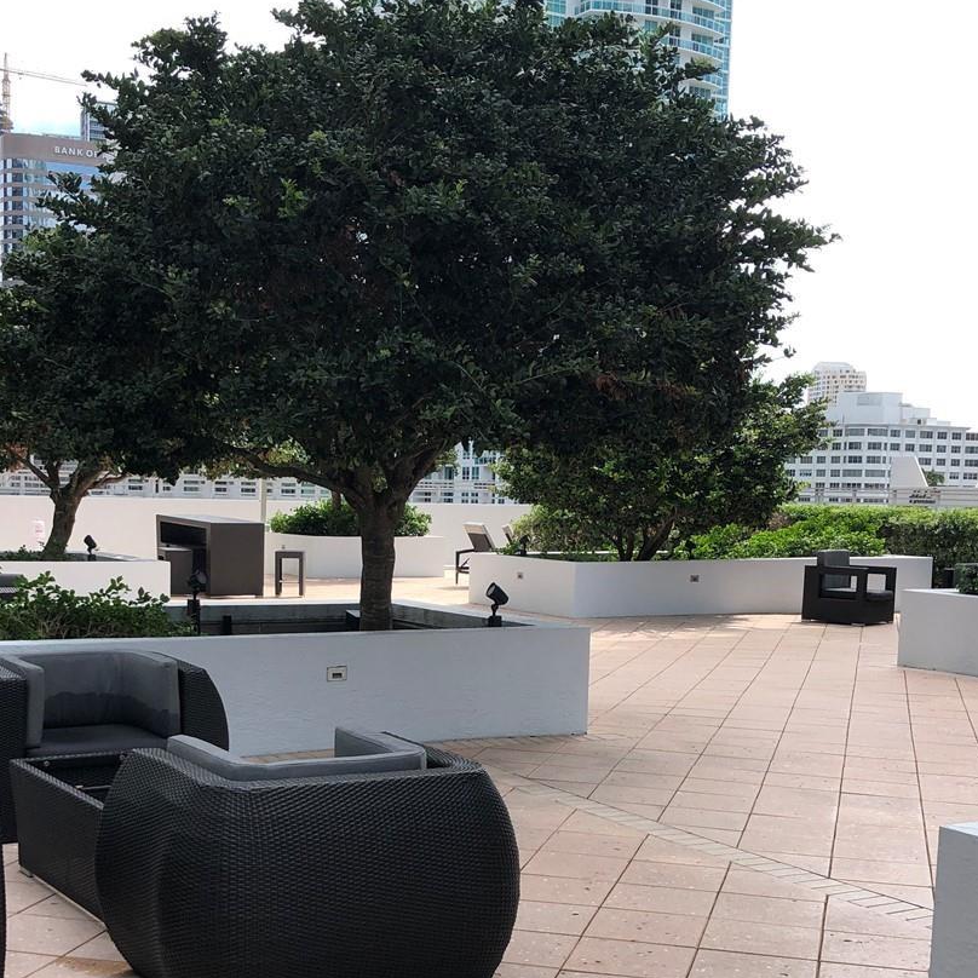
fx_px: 1566
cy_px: 680
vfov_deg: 34.2
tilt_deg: -7.0
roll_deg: -1.8
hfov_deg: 34.5
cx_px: 385
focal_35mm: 49
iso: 20
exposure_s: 1/972
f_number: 1.8
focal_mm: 4
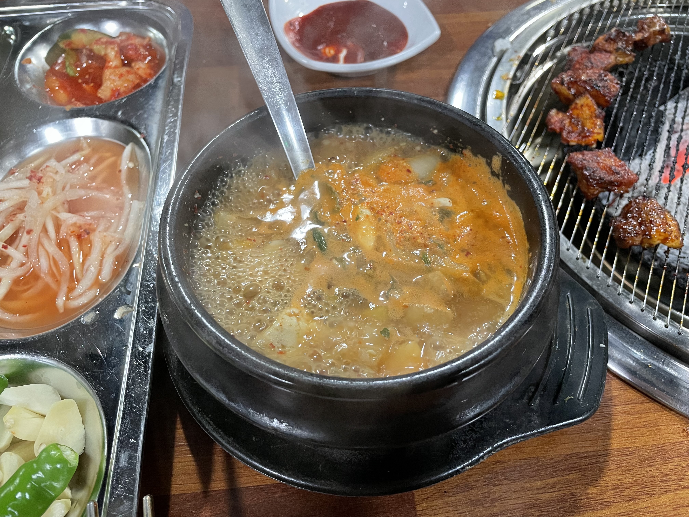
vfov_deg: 53.1
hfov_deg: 67.3
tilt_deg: -55.6
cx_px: 344
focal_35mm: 26
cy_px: 258
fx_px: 518
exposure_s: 1/60
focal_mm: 4.2
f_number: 1.6
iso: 400
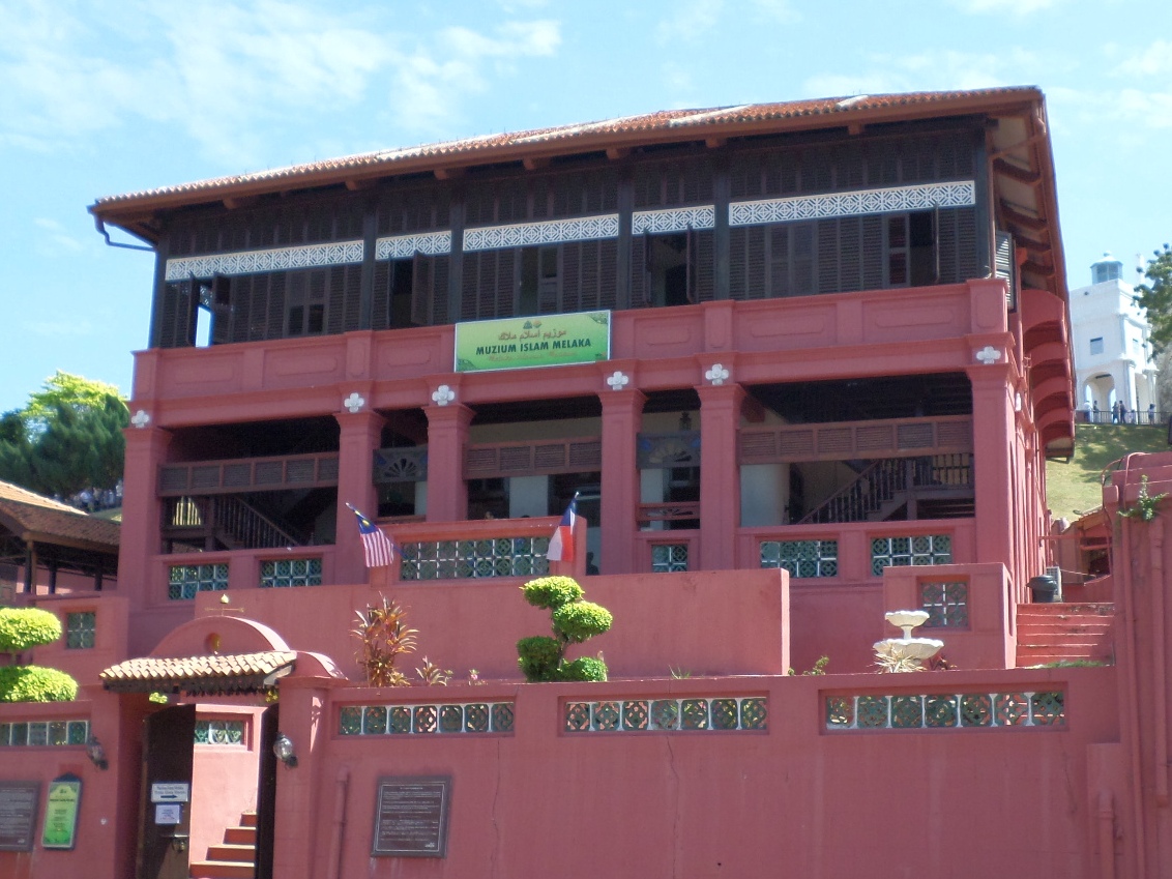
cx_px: 586
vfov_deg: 54.9
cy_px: 440
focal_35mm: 25
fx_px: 846
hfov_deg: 69.4
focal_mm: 4.5
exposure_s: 1/1000
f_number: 2.5
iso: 80
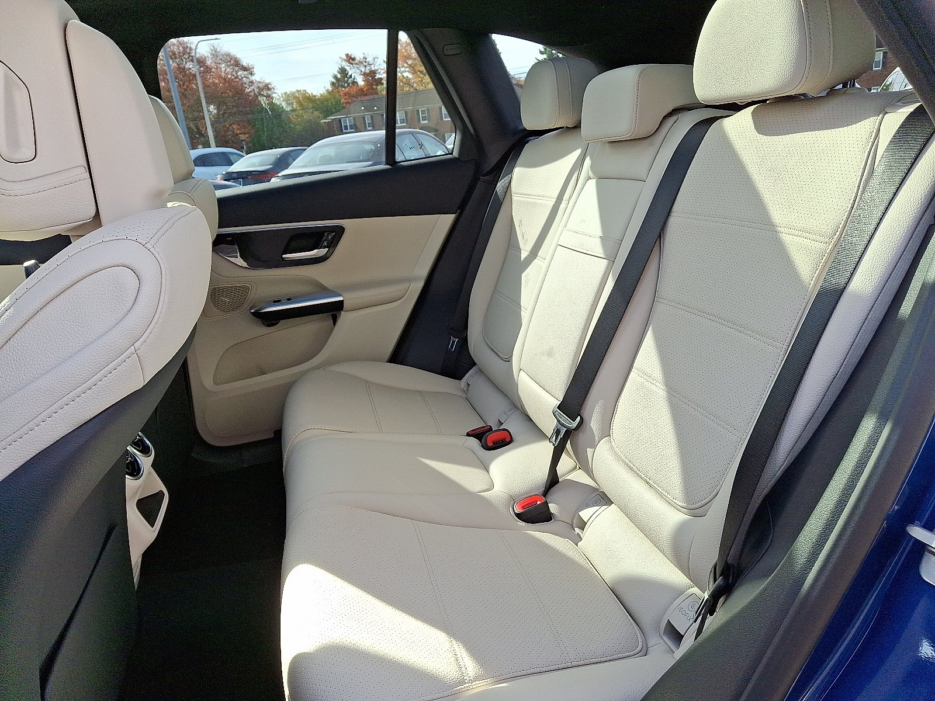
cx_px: 468
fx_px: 675
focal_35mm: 25
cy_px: 350
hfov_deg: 69.4
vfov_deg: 54.9
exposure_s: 1/227
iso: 25
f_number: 1.8
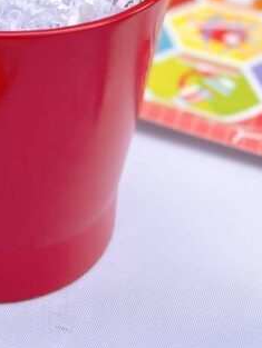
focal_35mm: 85
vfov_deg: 19.8
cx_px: -23
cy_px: -182
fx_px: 857
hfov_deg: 16.9
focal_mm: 5.7
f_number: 1.5
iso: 50
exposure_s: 1/1029
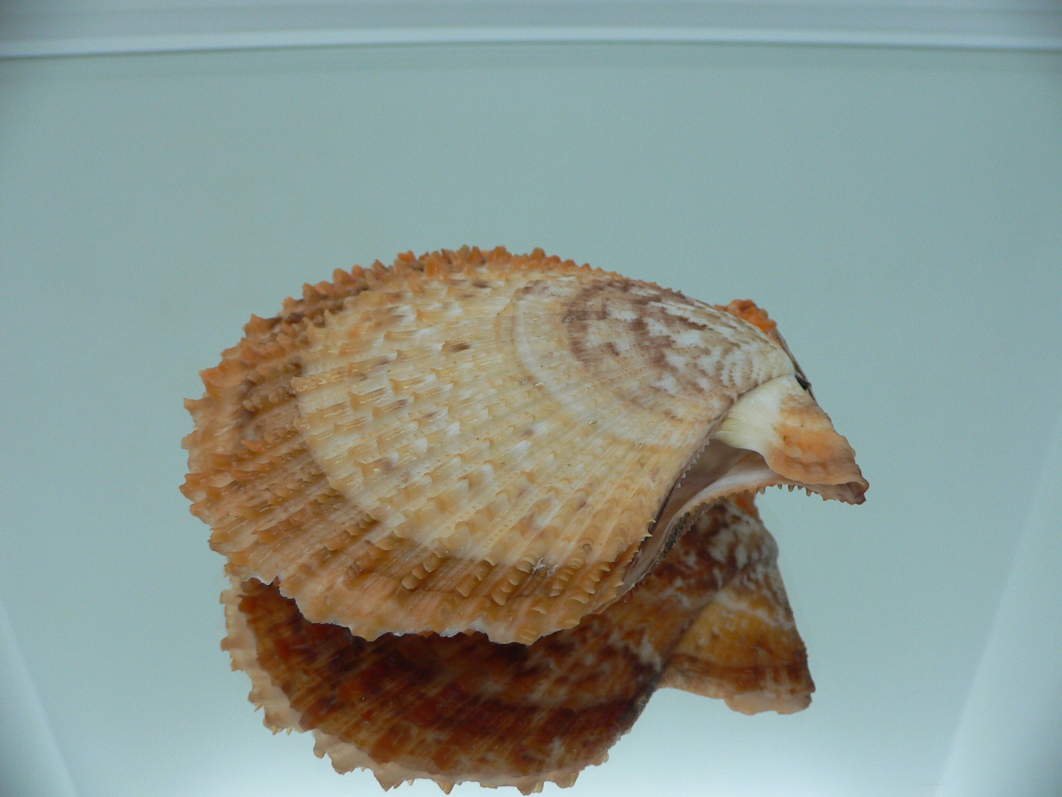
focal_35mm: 35
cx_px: 531
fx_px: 1074
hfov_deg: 52.6
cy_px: 398
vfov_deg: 40.7
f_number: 2.8
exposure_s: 1/60
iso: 80
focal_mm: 4.6
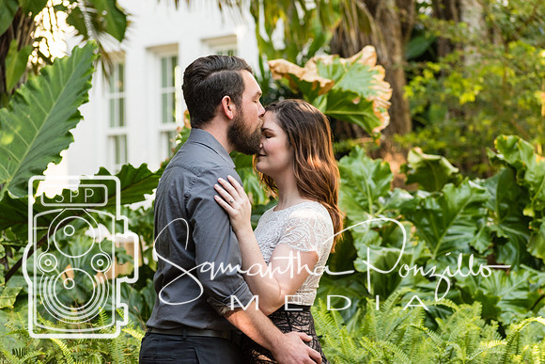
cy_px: 182
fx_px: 3031
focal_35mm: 200
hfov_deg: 10.3
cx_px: 277
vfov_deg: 6.9
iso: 400
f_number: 4.8
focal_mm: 130
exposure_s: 1/320
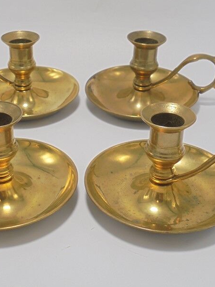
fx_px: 472
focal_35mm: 57
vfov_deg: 33.8
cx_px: 80
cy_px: 133
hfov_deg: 25.6
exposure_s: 1/60
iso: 100
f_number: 4.2
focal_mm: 6.9
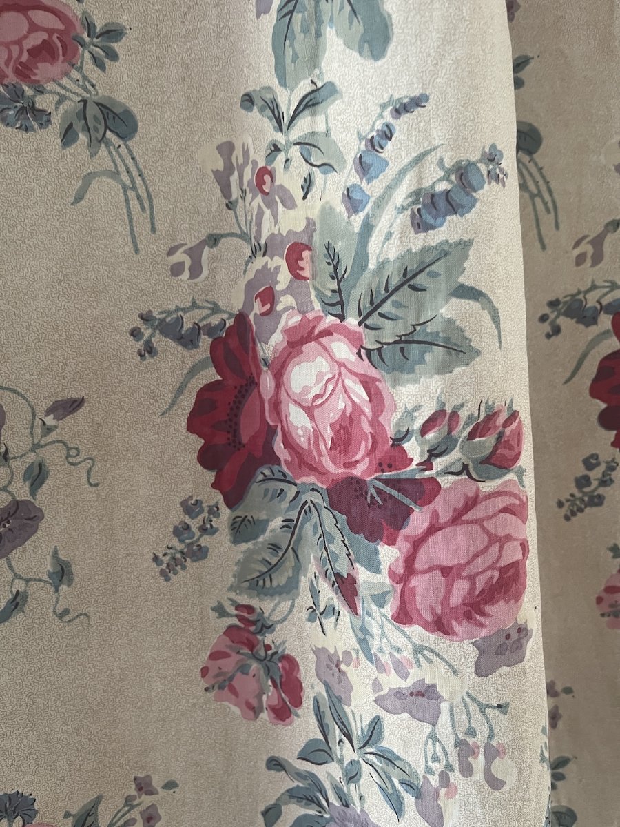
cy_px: 414
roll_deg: +0.6
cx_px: 310
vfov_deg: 69.4
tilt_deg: -14.3
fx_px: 597
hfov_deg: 54.9
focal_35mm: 25
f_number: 1.6
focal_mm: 5.1
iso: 200
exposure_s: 1/60
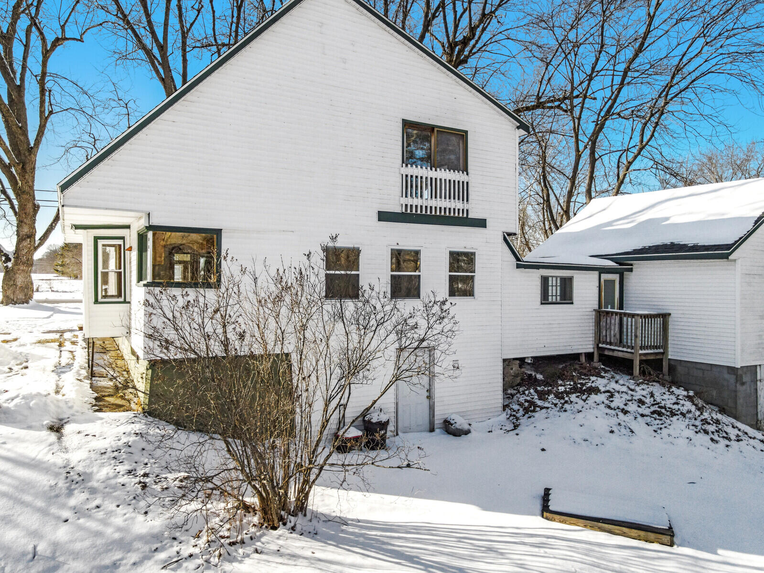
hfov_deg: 71.6
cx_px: 382
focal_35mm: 24
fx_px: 530
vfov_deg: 56.8
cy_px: 286
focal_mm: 4.5
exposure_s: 1/1000
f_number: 2.8
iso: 200
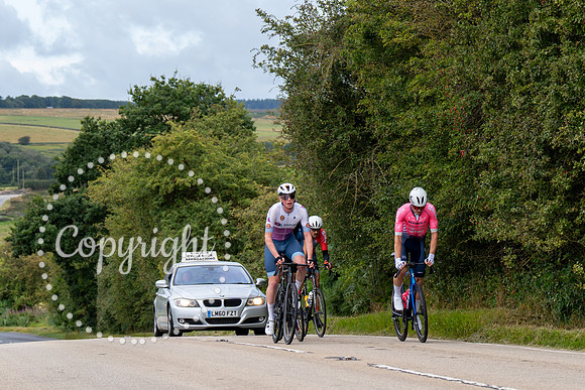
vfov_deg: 10.5
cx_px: 511
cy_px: 133
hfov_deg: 15.5
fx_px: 2125
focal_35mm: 131
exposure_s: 1/800
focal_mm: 70
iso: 200
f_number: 3.5
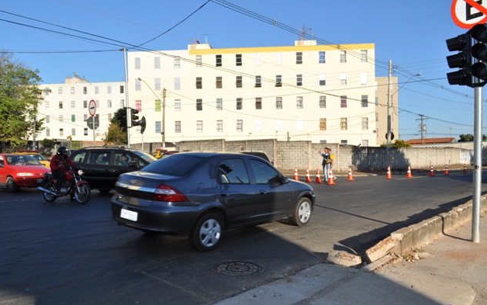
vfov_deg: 44.6
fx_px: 372
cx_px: 246
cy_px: 161
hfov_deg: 66.4
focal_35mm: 28
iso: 200
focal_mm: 18
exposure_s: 1/200
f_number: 10
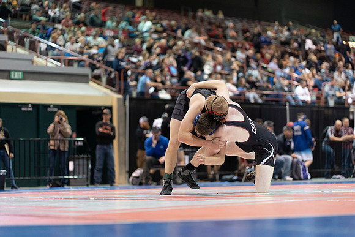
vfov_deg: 16.1
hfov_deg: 23.9
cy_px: 118
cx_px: 178
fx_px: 838
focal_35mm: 85
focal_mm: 85
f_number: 1.8
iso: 2500
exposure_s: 1/500
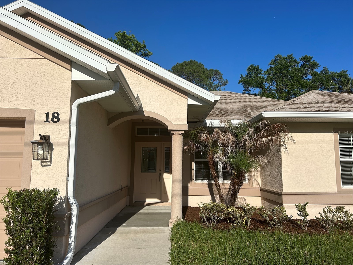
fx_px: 265
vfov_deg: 53.1
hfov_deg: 67.3
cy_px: 132
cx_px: 176
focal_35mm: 26
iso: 50
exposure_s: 1/7463
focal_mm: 5.7
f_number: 1.5
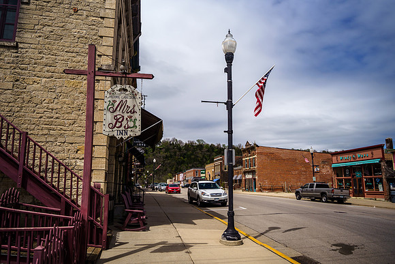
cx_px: 197
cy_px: 137
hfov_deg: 71.3
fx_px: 275
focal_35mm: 25
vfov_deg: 51.1
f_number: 2.8
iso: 200
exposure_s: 1/8000
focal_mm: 24
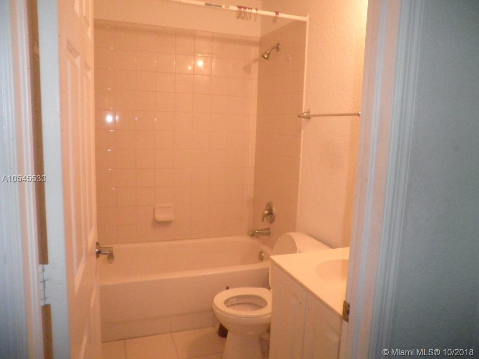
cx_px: 240
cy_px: 180
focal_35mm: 26
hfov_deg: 67.3
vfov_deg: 53.1
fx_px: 360
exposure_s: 1/100
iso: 640
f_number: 2.6
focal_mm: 4.65
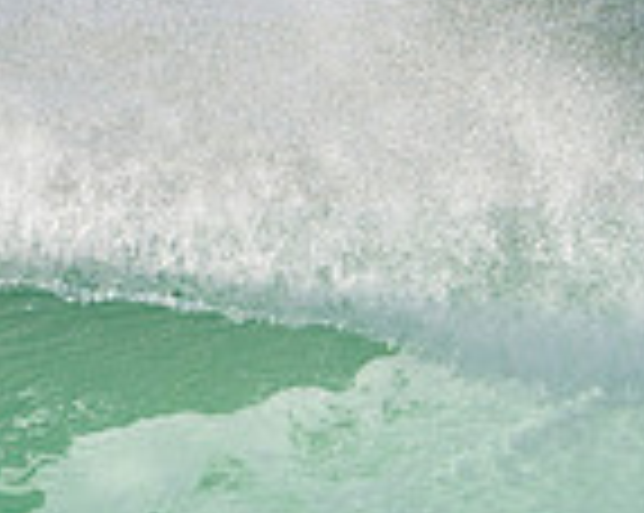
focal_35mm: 2335
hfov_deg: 0.8
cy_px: 667
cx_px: 658
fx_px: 44444
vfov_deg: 0.7
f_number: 5.6
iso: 320
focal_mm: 500
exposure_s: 1/2000
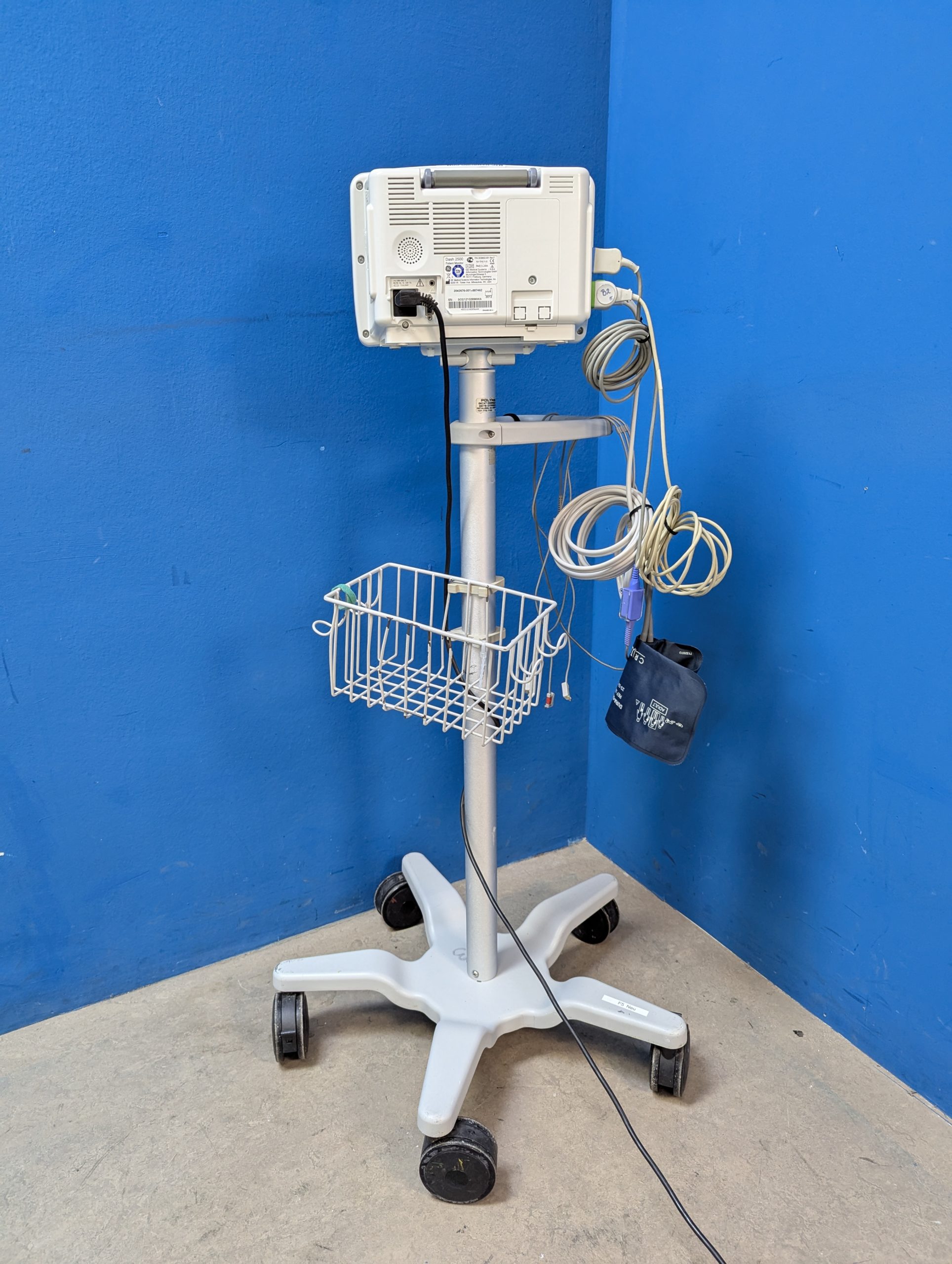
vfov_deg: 71.5
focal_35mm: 24
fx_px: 878
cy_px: 632
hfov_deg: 56.9
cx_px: 476
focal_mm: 6.81
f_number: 1.85
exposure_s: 1/33.3
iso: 131
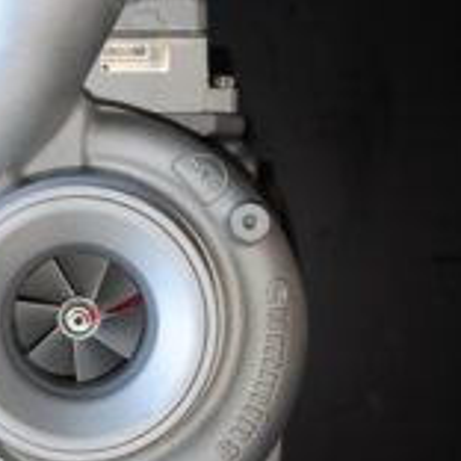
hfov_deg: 19.9
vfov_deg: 20.4
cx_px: 30
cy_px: 273
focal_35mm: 85
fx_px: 1281
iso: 200
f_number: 4.2
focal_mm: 26
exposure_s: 1/60
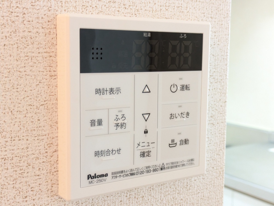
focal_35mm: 51
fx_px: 404
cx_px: 137
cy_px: 103
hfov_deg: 37.5
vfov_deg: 28.6
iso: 776
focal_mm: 5.43
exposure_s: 1/60
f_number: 1.89
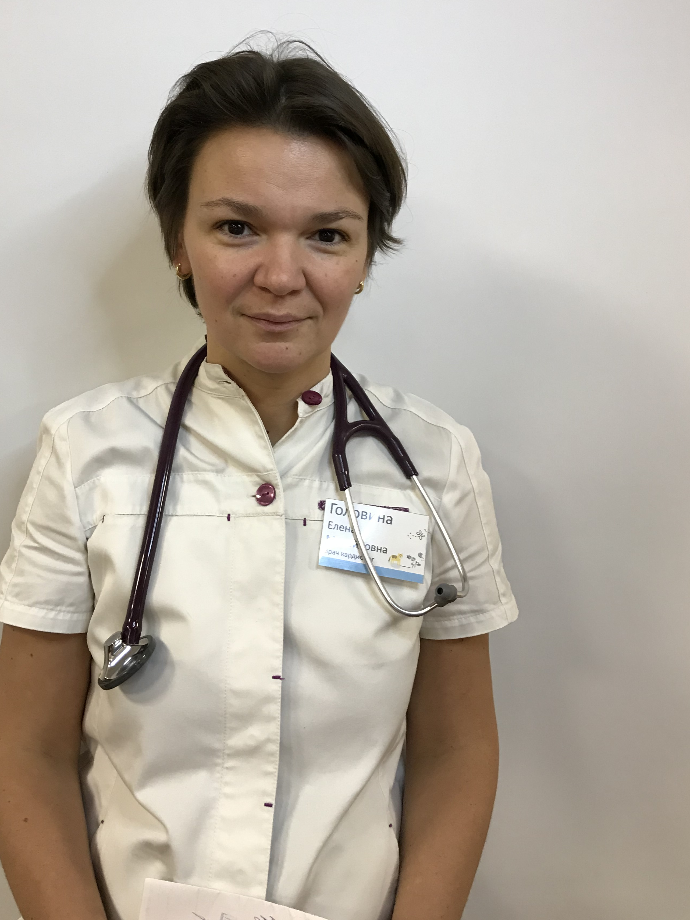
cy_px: 389
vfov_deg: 55.1
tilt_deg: -5.7
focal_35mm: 33
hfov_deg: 42.9
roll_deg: -2.4
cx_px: 302
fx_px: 877
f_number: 1.8
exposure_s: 1/19
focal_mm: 3.99
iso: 40
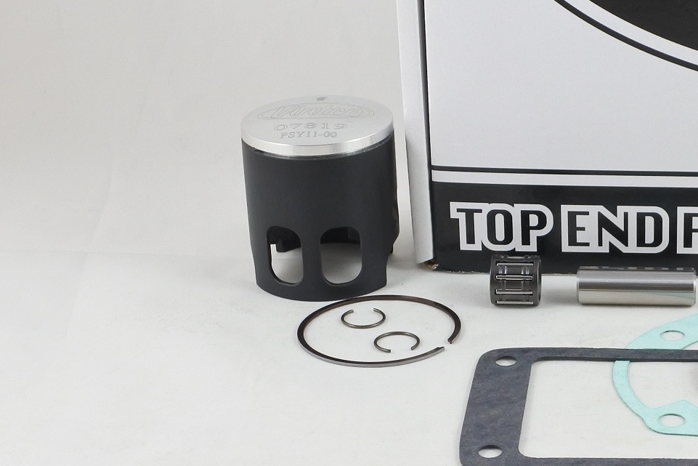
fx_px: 1086
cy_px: 129
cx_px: 603
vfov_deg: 24.0
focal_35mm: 56
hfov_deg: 34.0
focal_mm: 11.4
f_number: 3.8
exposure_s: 1/125
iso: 400
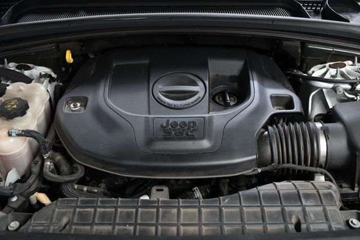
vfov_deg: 36.8
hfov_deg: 53.2
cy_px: 120
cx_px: 180
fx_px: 360
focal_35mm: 36
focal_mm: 24
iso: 100
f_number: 4.5
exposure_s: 1/160
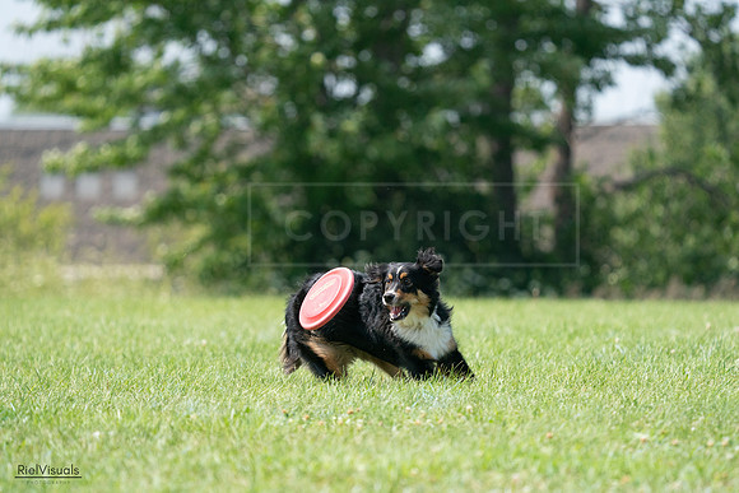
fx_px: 7124
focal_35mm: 347
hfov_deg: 5.9
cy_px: 246
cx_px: 370
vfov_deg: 4.0
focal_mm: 347
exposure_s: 1/4000
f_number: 6.3
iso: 1600
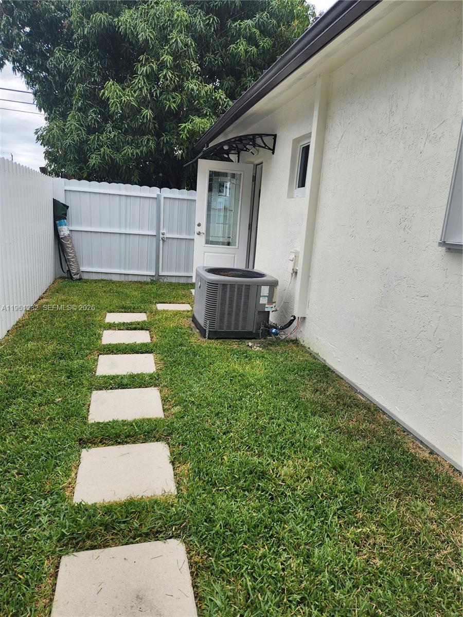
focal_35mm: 23
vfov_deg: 73.9
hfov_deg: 58.9
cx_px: 232
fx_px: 410
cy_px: 308
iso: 20
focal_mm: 5.4
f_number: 1.8
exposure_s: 1/423
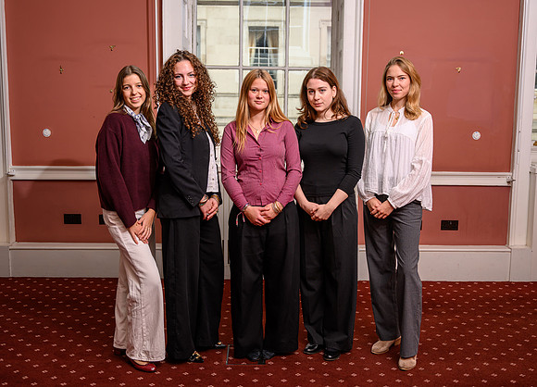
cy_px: 193
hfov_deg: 45.8
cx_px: 277
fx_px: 635
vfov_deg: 33.9
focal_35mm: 42
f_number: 4
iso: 64
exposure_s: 1/200
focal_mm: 37
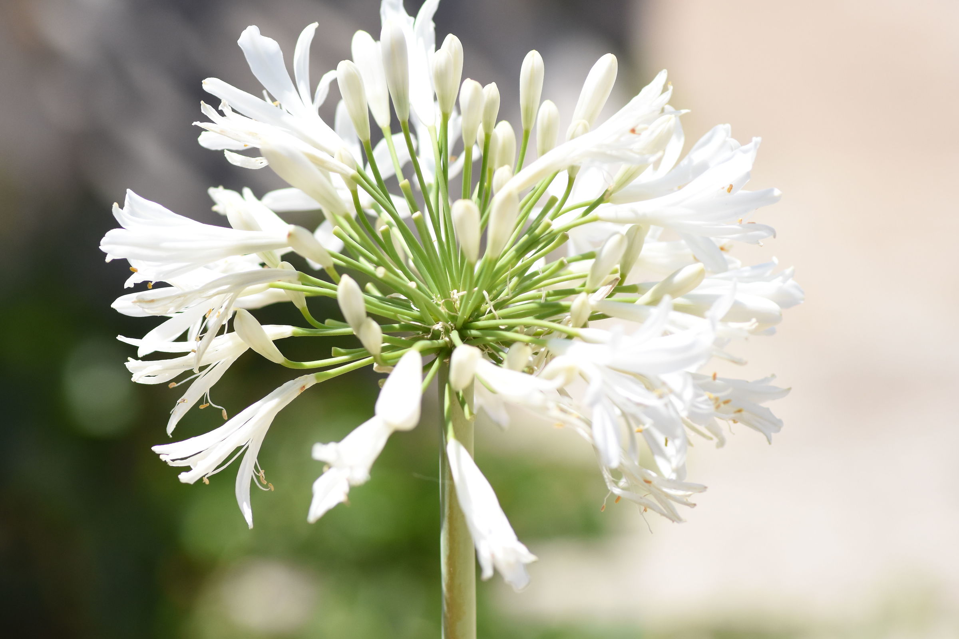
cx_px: 480
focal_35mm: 150
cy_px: 320
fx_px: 3996
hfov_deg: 13.7
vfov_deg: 9.1
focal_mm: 100
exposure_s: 1/8000
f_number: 4.8
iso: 1000
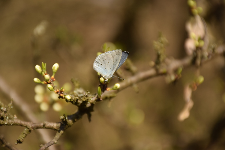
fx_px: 1312
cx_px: 112
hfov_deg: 9.8
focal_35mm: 210
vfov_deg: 6.5
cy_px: 75
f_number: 5.6
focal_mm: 140
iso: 160
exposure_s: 1/500
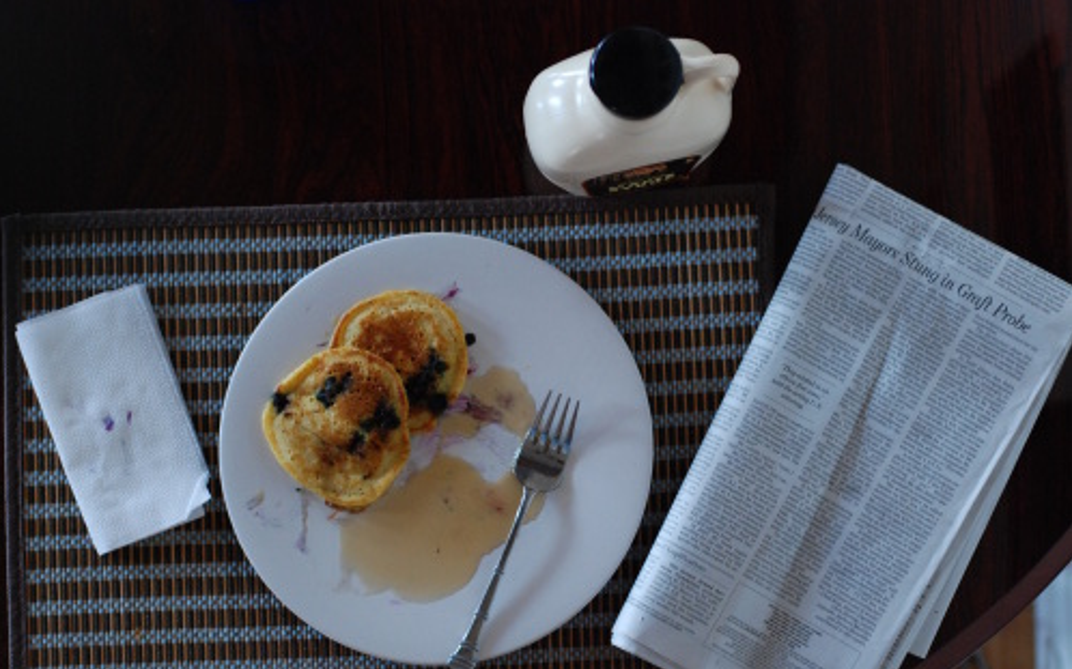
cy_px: 359
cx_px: 536
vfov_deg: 16.9
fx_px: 2249
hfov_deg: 26.8
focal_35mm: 77
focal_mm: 50
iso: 1000
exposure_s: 1/500
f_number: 2.5
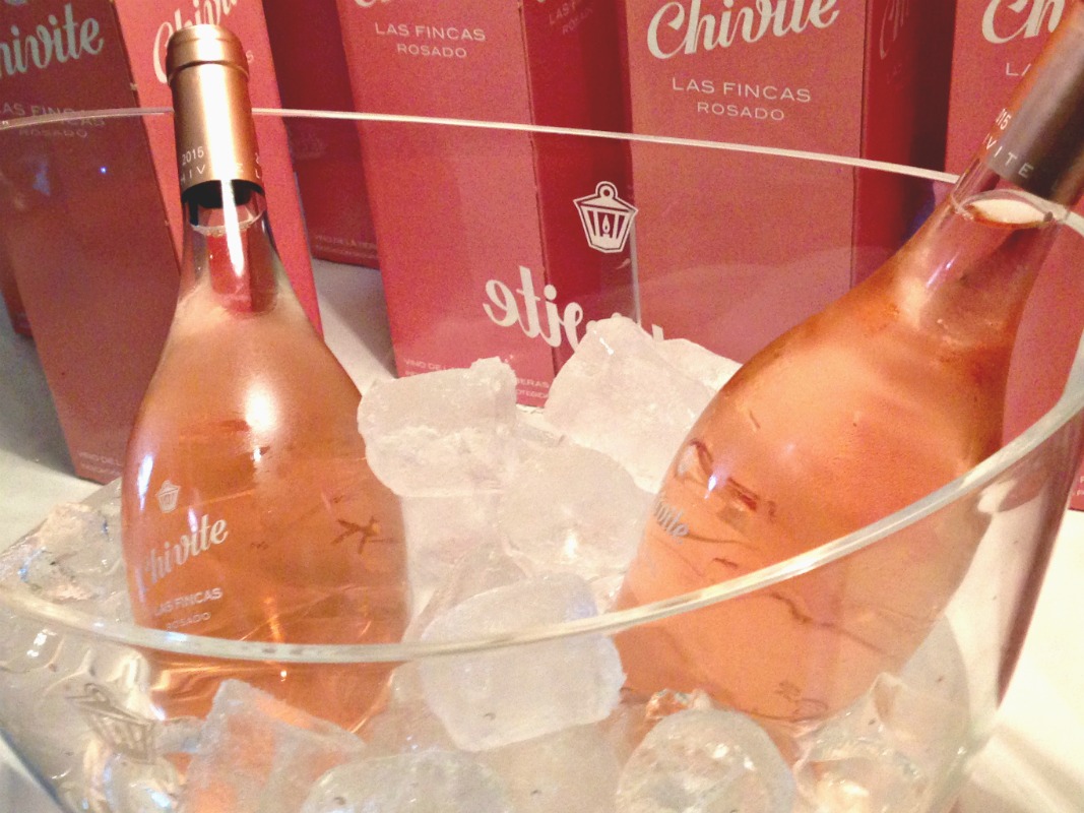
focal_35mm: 33
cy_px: 406
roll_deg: +5.7
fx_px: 1033
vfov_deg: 42.9
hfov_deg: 55.4
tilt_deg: -32.9
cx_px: 542
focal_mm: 4.12
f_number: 2.4
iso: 200
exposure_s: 1/20
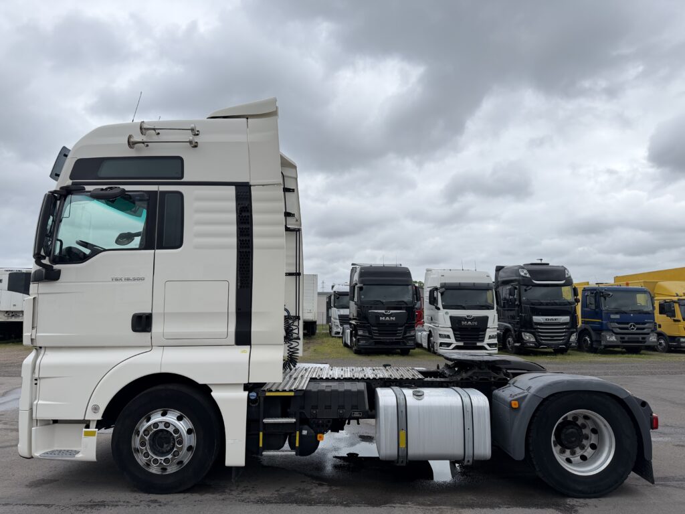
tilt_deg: +5.5
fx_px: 475
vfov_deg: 56.8
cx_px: 342
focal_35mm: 24
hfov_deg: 71.6
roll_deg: -0.1
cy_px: 257
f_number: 1.78
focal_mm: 6.76
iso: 100
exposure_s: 1/2445
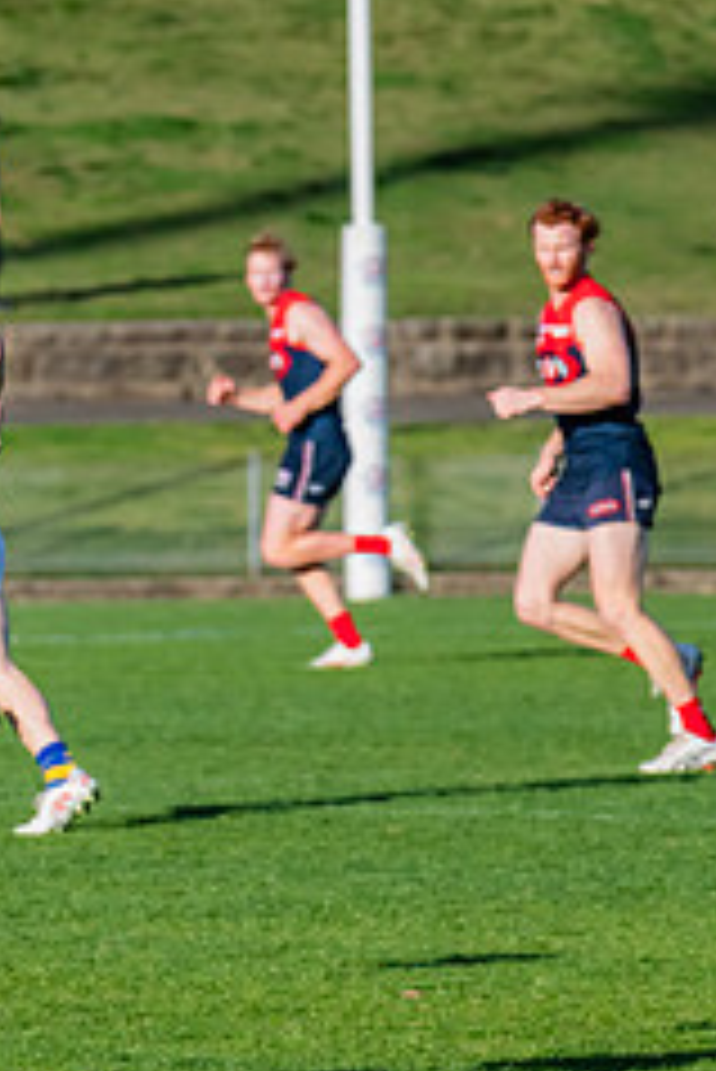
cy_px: 497
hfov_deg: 2.3
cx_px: -369
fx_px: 17634
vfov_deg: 3.5
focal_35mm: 592
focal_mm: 240
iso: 800
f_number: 9
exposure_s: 1/1600
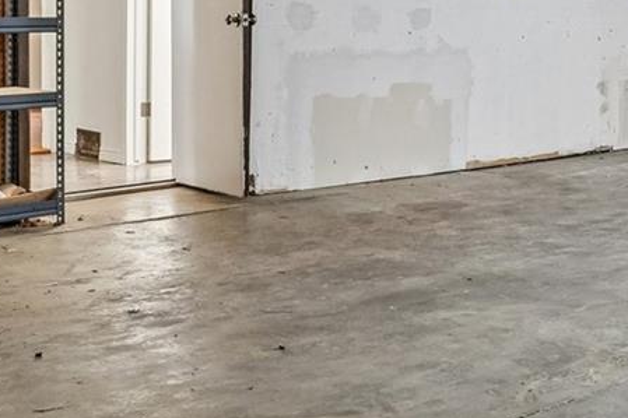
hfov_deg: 31.1
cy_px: 17
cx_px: 650
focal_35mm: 59
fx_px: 1025
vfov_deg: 22.3
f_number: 8
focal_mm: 11
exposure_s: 1/6
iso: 500
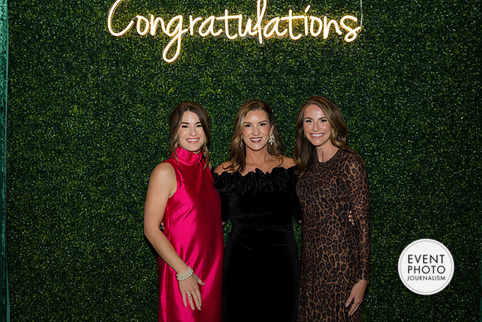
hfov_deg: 44.5
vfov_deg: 30.5
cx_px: 241
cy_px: 161
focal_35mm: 44
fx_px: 589
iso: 800
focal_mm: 44
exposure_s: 1/160
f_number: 5
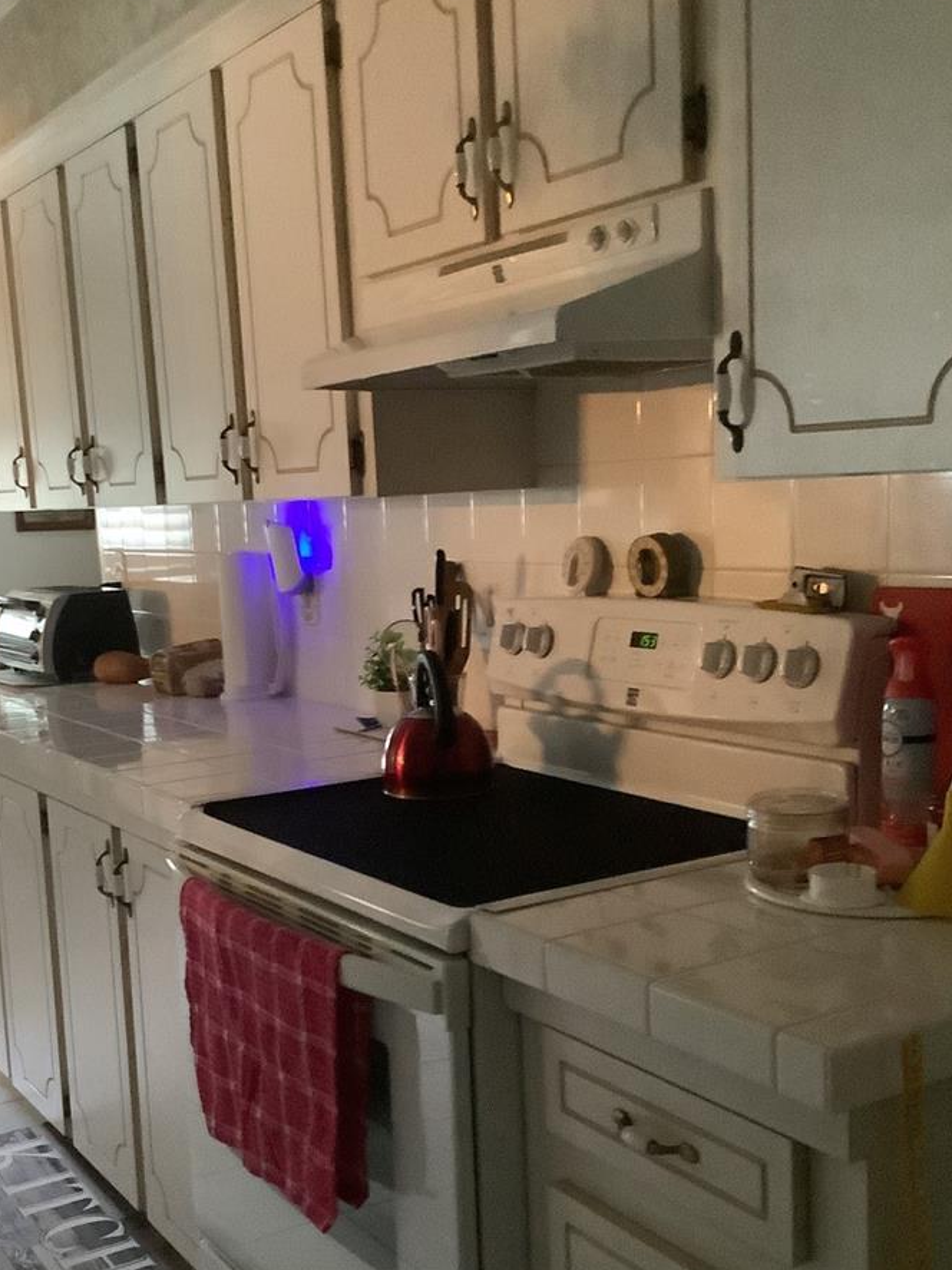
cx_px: 430
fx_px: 1541
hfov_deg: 34.3
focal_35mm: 42
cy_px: 745
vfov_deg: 44.6
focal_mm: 3.3
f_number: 2.4
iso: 640
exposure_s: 1/24
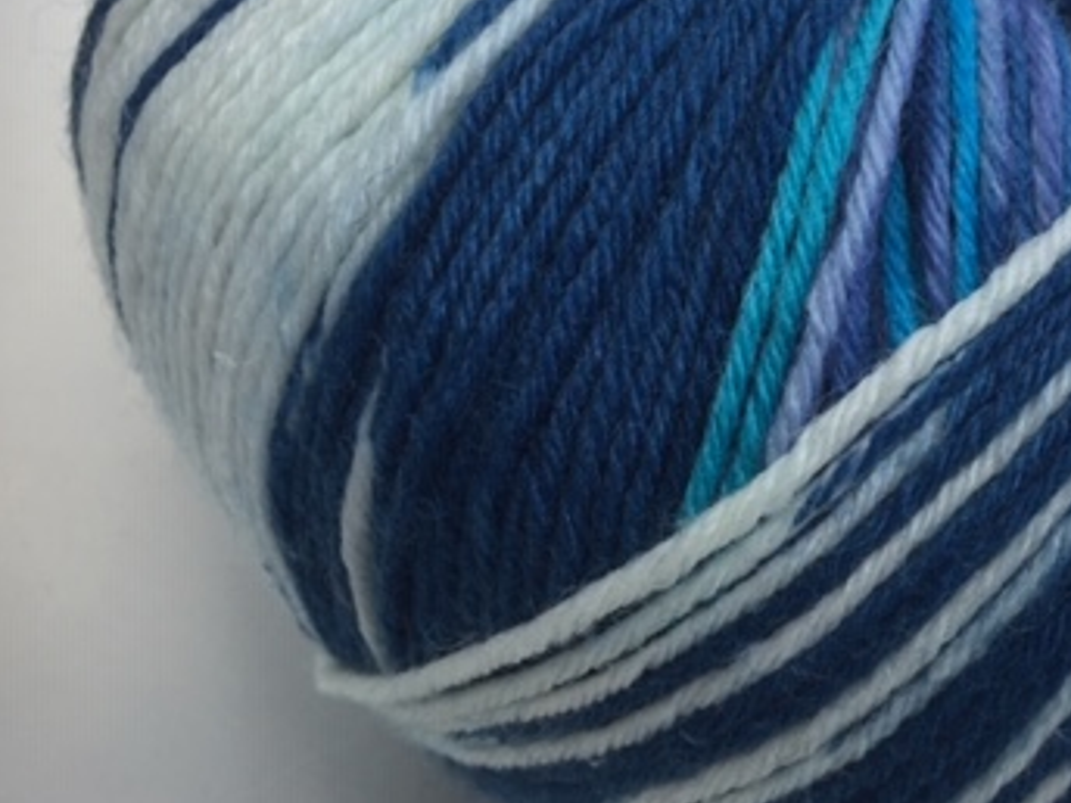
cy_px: 268
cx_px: 872
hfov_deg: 34.4
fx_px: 1671
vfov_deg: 26.9
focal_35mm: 54
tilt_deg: -59.6
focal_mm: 4.15
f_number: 2.2
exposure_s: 1/408
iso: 32
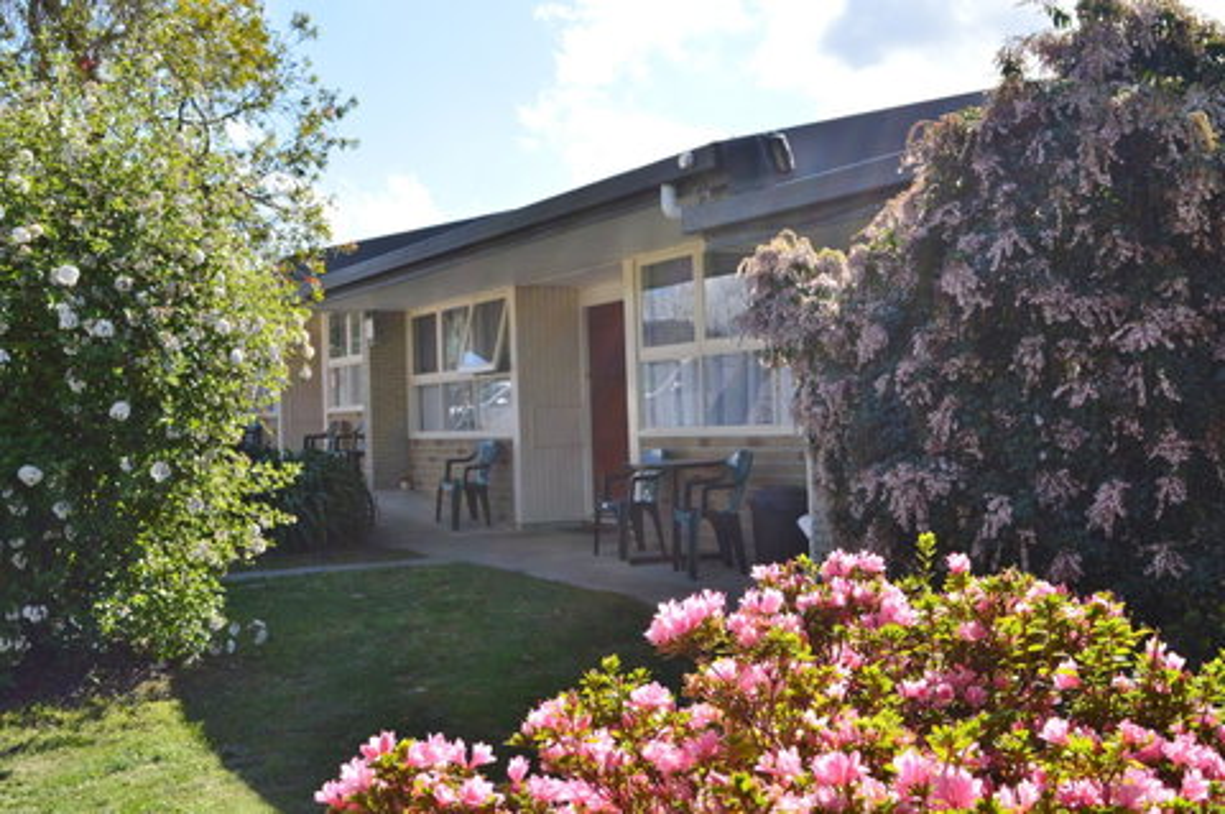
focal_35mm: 38
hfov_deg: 51.3
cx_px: 612
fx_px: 1275
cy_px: 407
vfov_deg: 35.4
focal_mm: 25
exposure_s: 1/400
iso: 400
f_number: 11
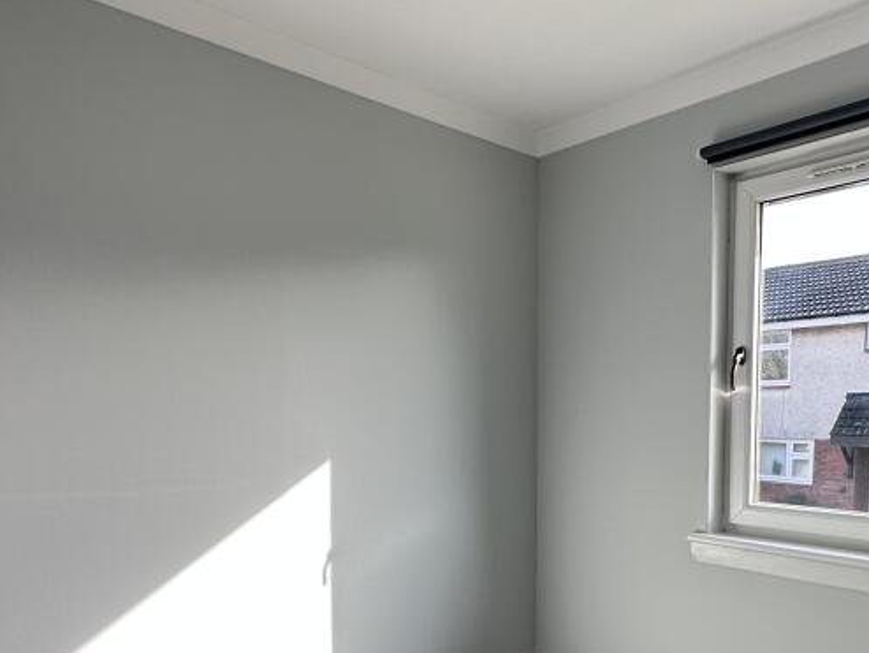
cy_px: 475
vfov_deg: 46.8
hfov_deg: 61.1
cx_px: 519
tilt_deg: -4.6
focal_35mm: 29
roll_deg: -0.6
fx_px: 728
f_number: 2.2
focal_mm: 2.22
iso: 50
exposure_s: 1/99
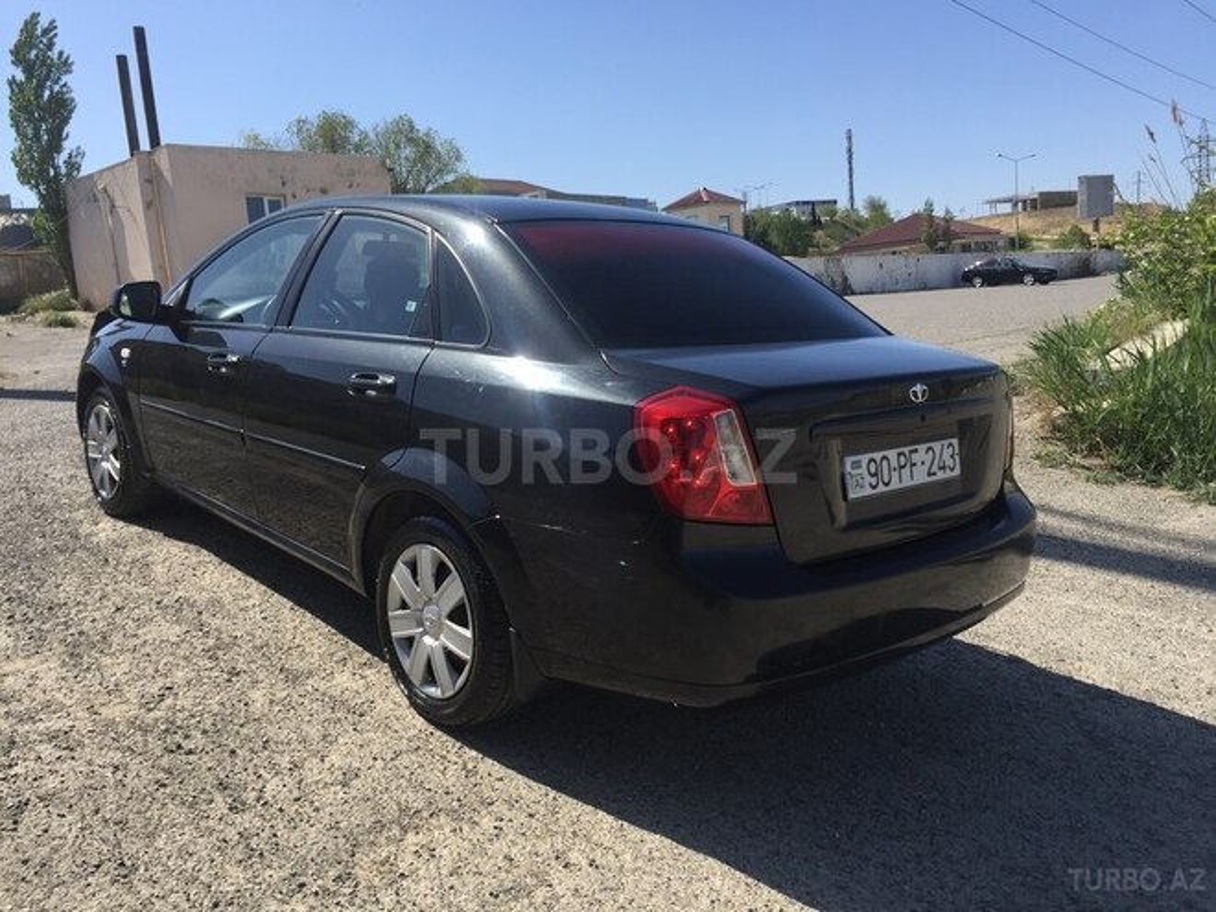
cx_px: 608
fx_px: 1019
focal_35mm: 29
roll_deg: +4.8
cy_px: 456
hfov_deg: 61.7
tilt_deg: -8.3
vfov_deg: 48.2
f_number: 2.2
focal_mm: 4.15
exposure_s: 1/1799
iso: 32
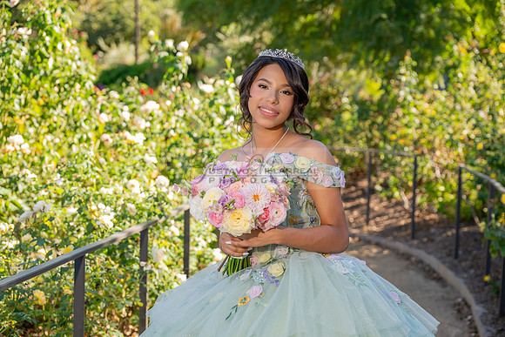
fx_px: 1207
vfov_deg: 15.9
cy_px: 168
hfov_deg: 23.6
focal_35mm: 86
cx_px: 252
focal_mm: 86
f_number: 5
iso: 200
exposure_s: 1/200
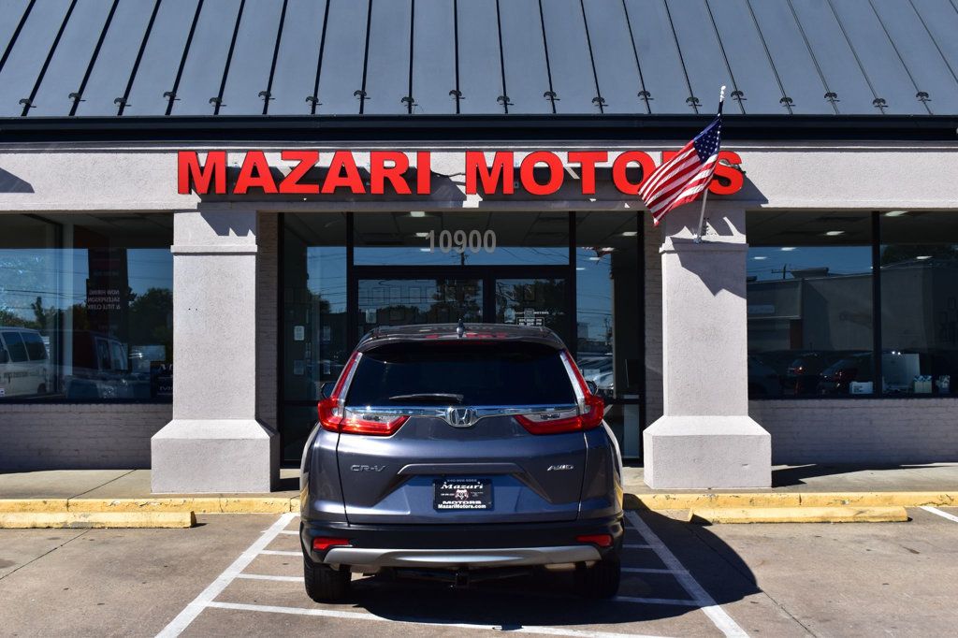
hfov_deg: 43.6
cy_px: 319
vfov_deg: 29.8
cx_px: 479
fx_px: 1197
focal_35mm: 45
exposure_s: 1/500
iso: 280
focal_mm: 30
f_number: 11
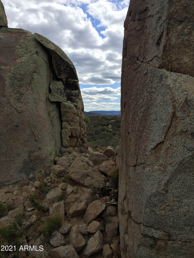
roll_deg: -0.2
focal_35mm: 29
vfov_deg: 61.7
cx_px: 97
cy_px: 129
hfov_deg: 48.2
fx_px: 217
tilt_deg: -2.1
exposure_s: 1/2825
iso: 32
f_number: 2.2
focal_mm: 4.15
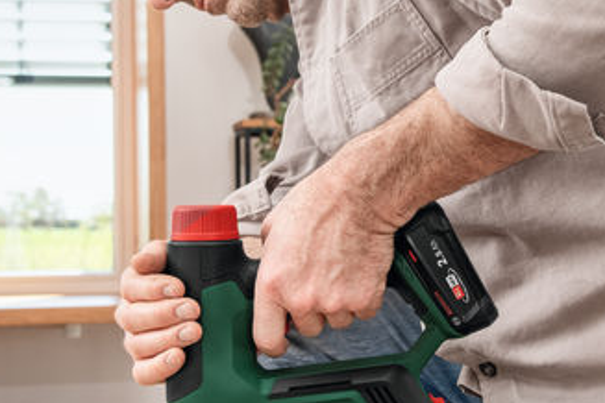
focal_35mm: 93
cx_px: 420
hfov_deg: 21.8
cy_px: 180
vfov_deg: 14.7
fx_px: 1563
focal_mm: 38
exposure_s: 1/125
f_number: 6.3
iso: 250
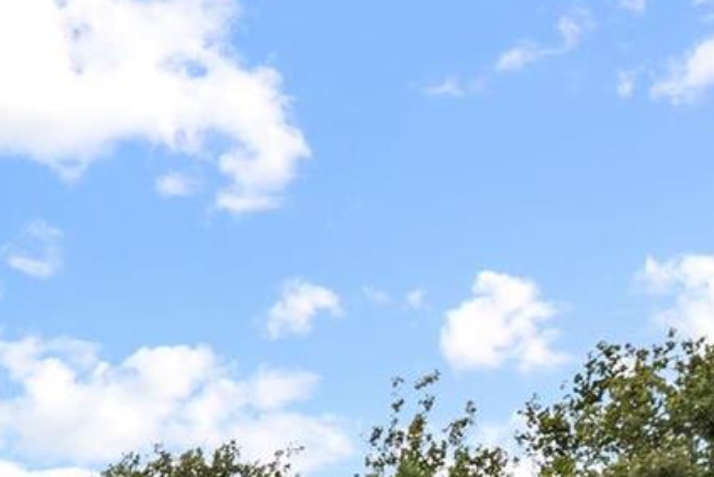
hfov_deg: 20.6
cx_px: -381
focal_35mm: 83
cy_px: 823
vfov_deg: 14.7
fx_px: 1647
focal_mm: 11
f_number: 8
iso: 400
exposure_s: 1/320
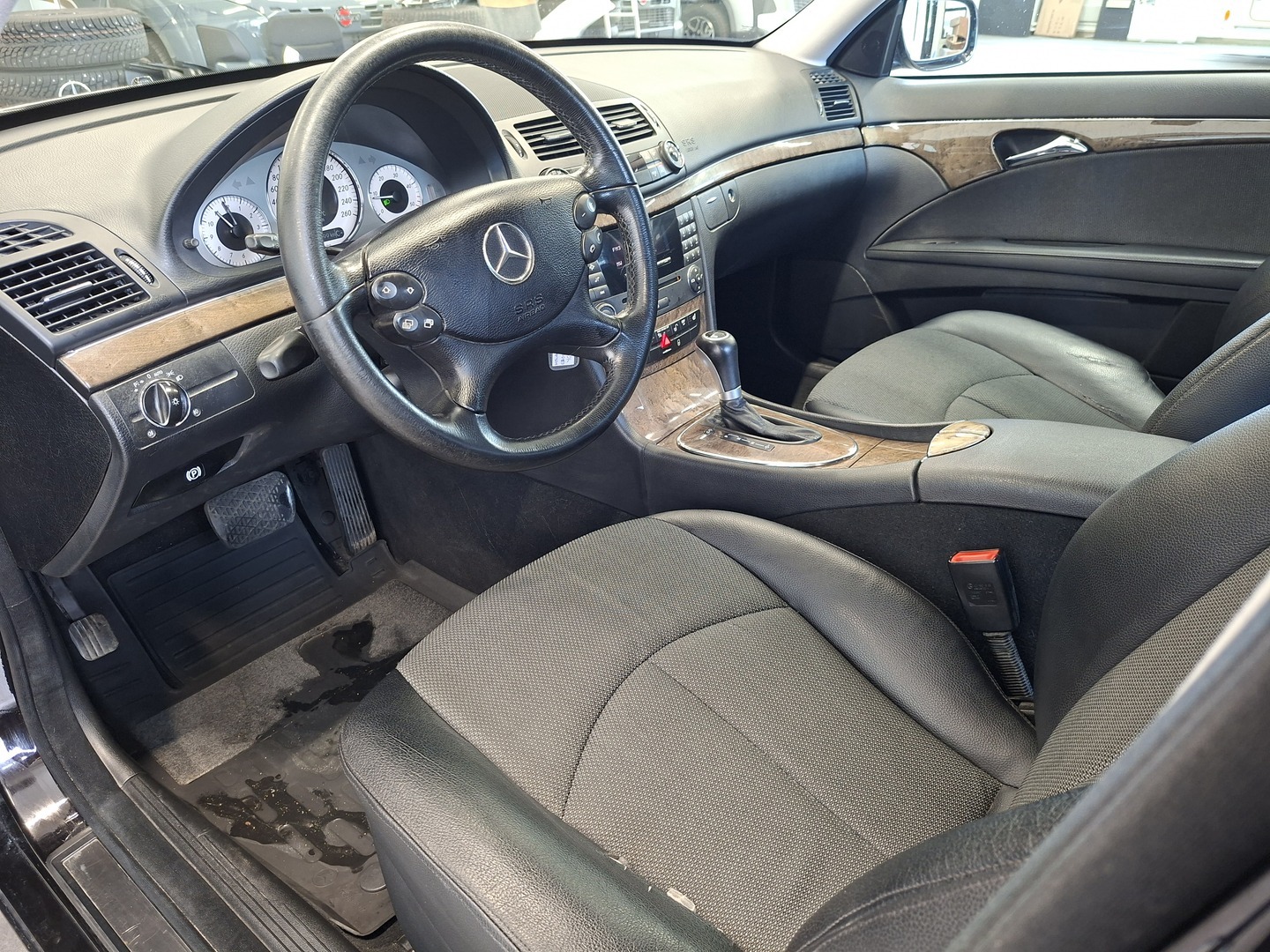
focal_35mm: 23
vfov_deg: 58.9
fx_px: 844
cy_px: 476
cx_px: 635
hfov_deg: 73.9
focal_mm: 5.54
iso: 400
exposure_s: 1/33
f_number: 1.8
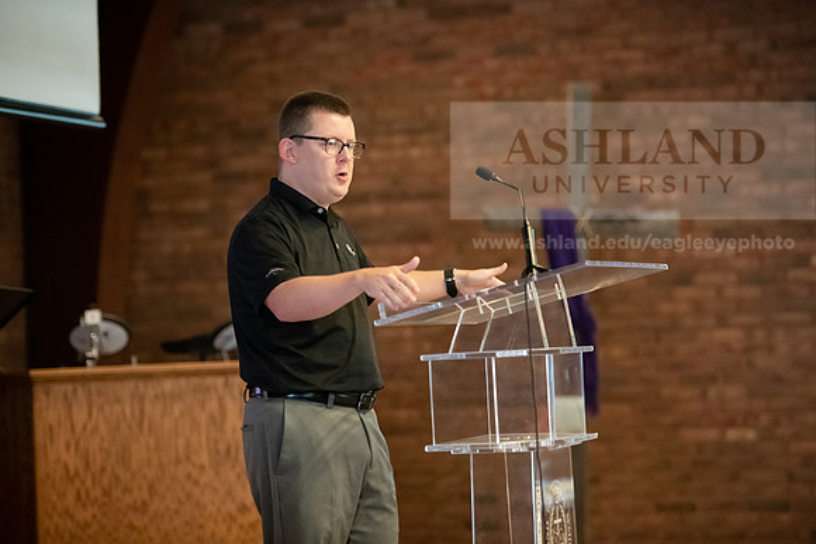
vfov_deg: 10.6
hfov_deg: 15.8
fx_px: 2947
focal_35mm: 130
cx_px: 408
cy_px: 272
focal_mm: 130
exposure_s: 1/160
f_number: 2.8
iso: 6400
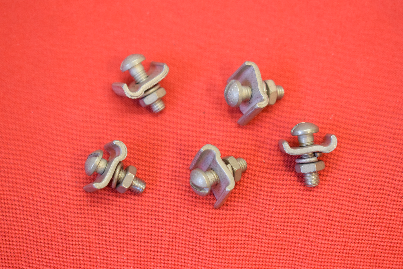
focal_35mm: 78
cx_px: 202
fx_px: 873
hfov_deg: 26.0
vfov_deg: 17.5
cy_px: 134
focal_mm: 52
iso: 2000
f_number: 5.6
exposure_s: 1/60
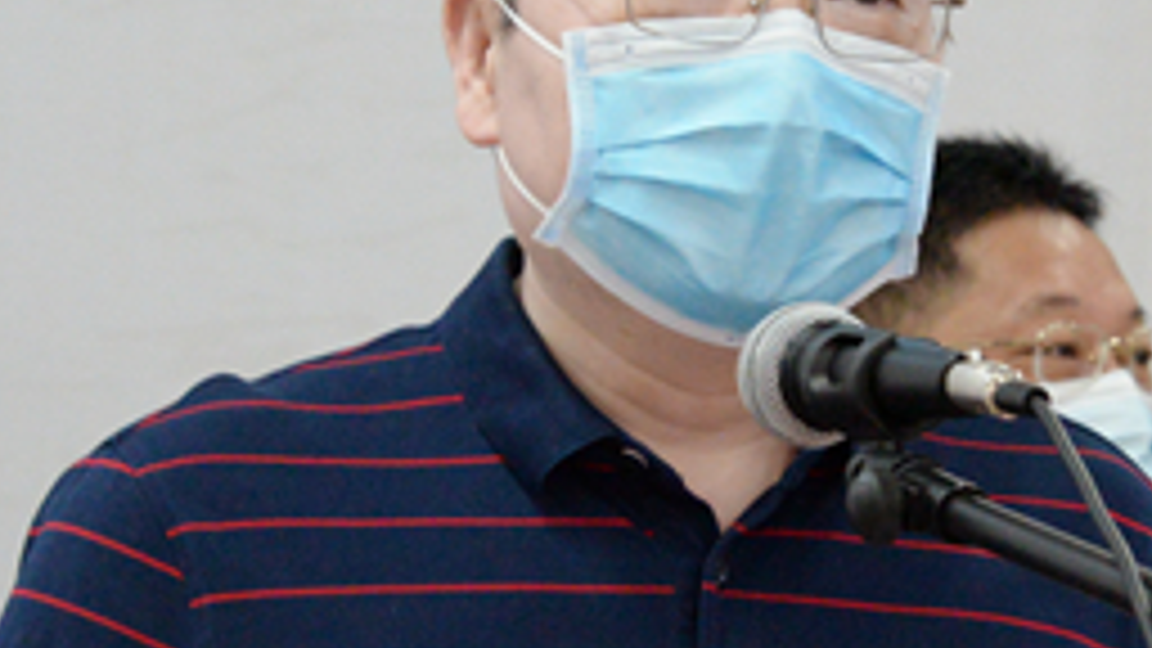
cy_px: 367
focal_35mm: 157
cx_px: 711
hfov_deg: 13.7
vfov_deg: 7.7
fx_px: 4796
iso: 4500
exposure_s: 1/50
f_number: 5.6
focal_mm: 48
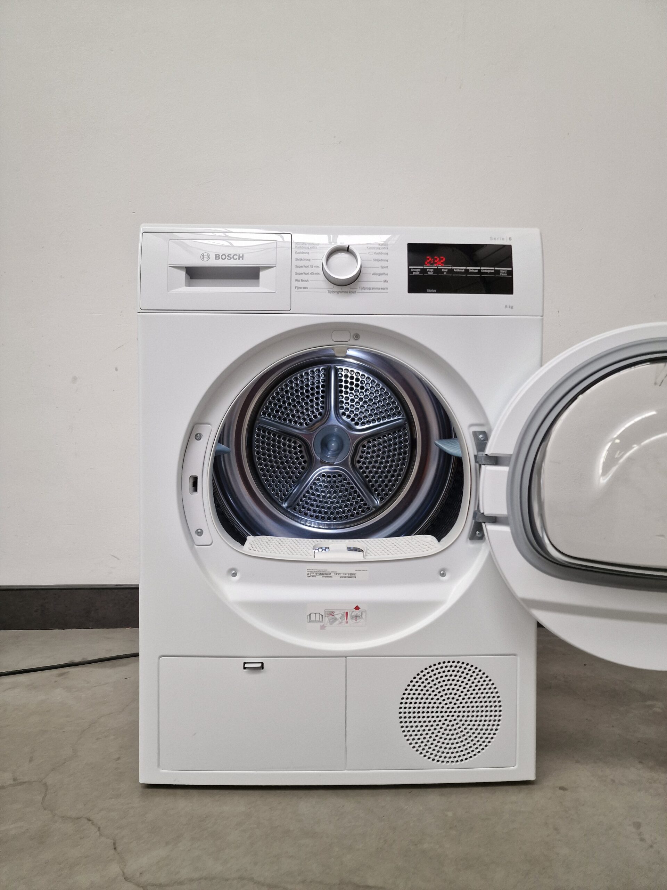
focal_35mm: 23
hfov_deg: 58.9
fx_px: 591
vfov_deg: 73.9
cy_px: 445
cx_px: 334
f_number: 1.8
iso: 200
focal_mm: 6.4
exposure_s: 1/180
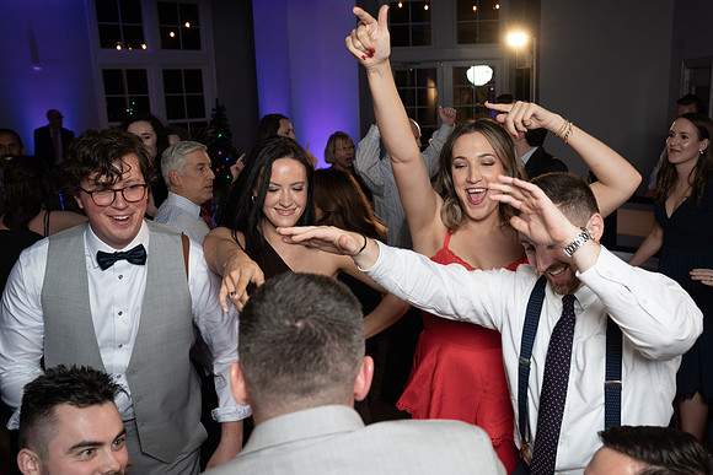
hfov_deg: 52.3
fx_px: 725
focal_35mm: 37
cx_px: 390
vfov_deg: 36.3
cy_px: 255
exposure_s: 1/200
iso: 2000
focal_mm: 33
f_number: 5
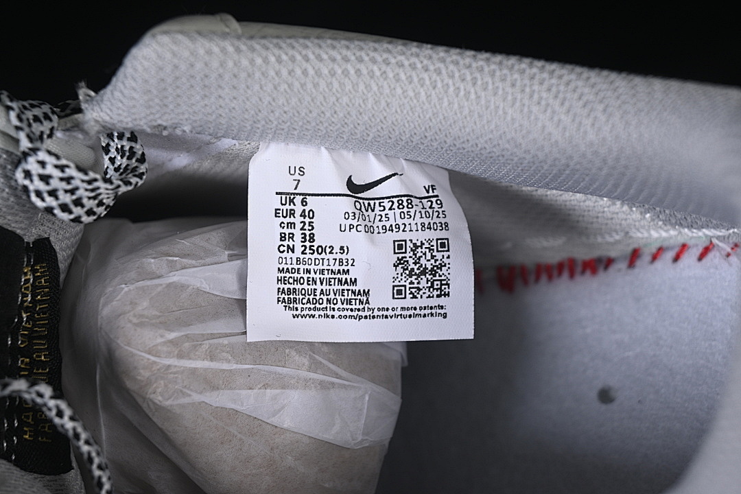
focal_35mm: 75
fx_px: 1544
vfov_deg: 18.2
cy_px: 247
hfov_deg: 27.0
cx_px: 370
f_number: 7.1
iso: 160
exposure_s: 1/80
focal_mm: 50
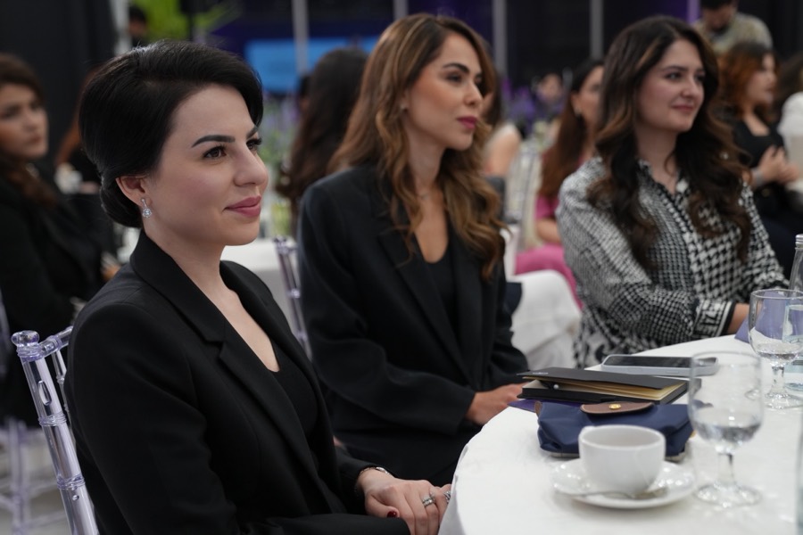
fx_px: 1227
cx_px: 402
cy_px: 268
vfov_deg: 24.6
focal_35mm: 55
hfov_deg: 36.2
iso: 1000
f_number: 2.8
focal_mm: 55
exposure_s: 1/200
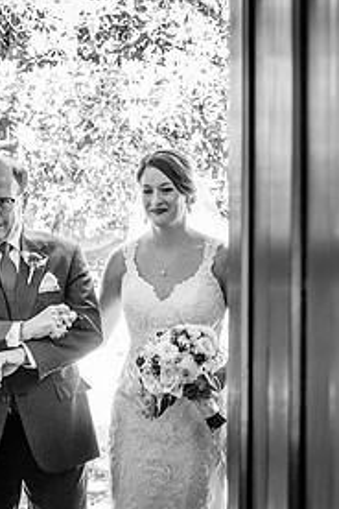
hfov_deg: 14.7
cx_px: 25
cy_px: 379
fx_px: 1299
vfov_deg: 22.0
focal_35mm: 92
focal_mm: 35
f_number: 4
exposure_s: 1/100
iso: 2000
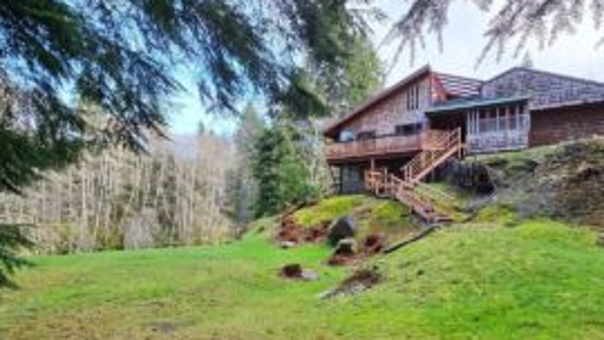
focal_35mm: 21
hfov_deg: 83.5
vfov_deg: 52.3
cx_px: 336
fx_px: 336
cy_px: 235
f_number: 2.2
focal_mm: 2.2
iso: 50
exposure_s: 1/435
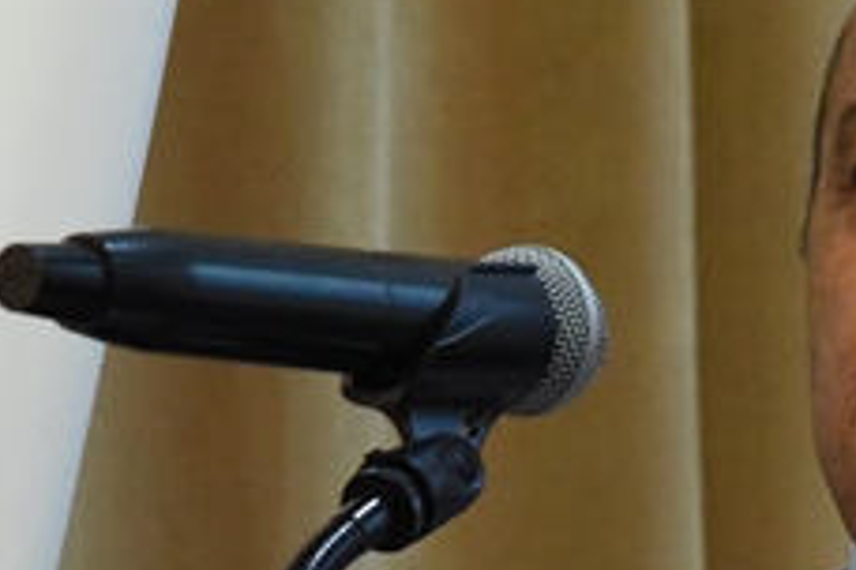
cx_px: 931
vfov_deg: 4.4
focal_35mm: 315
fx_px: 7489
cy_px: 268
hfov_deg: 6.5
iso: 6400
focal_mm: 70
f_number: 5.6
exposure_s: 1/125
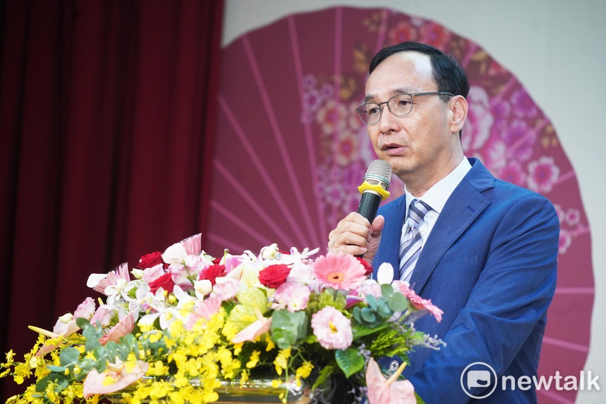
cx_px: 303
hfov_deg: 10.3
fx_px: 3366
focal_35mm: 200
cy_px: 202
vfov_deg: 6.9
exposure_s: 1/250
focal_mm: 200
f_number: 5.6
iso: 5000
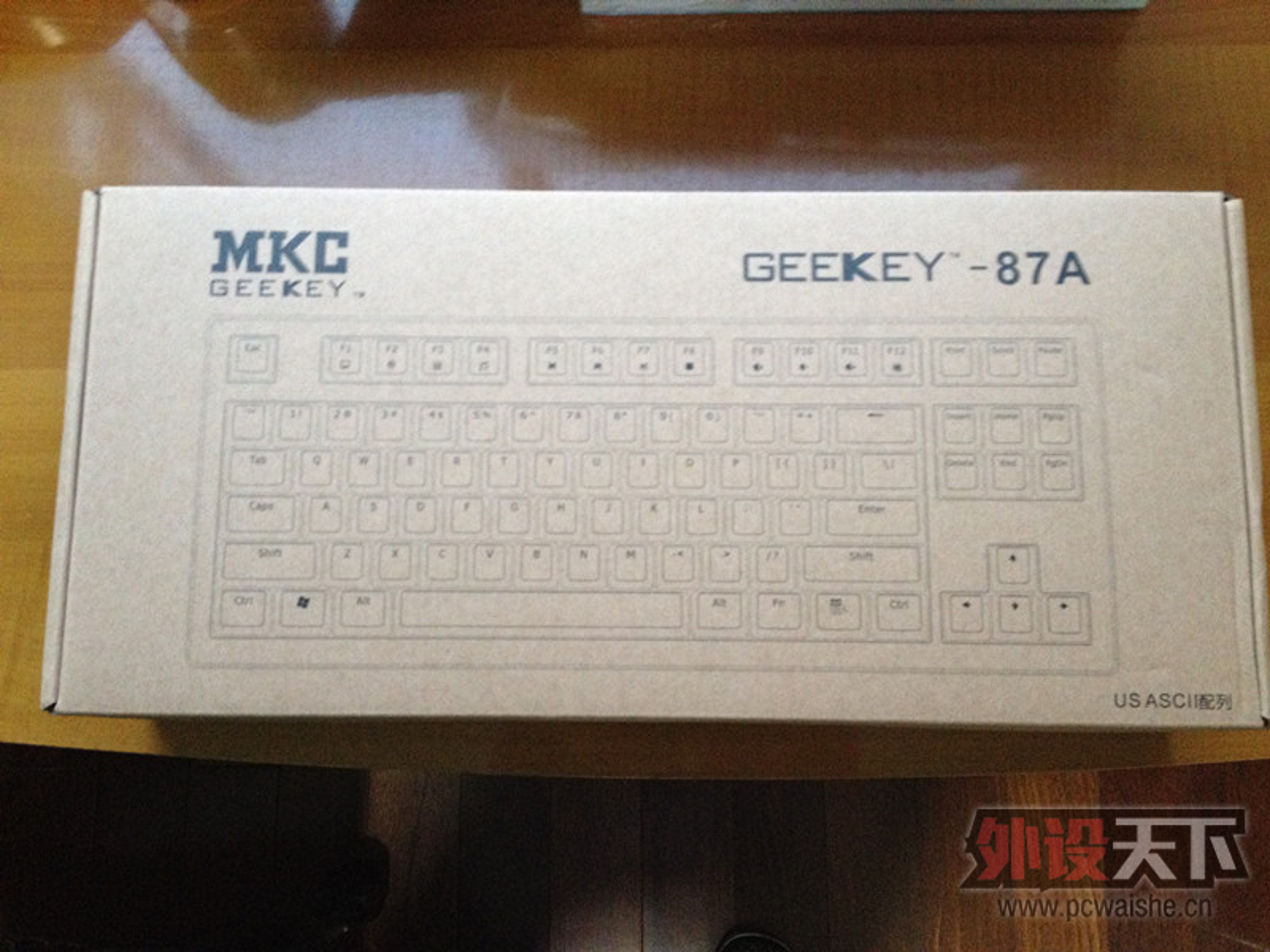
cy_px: 476
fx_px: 1284
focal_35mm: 35
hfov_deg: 52.6
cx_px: 635
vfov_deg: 40.7
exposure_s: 1/15
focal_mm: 4.28
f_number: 2.4
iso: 400
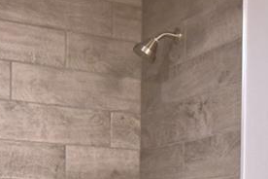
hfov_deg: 22.7
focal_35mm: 87
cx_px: 250
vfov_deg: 15.1
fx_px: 648
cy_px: 217
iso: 400
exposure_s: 1/50
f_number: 4.5
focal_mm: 10
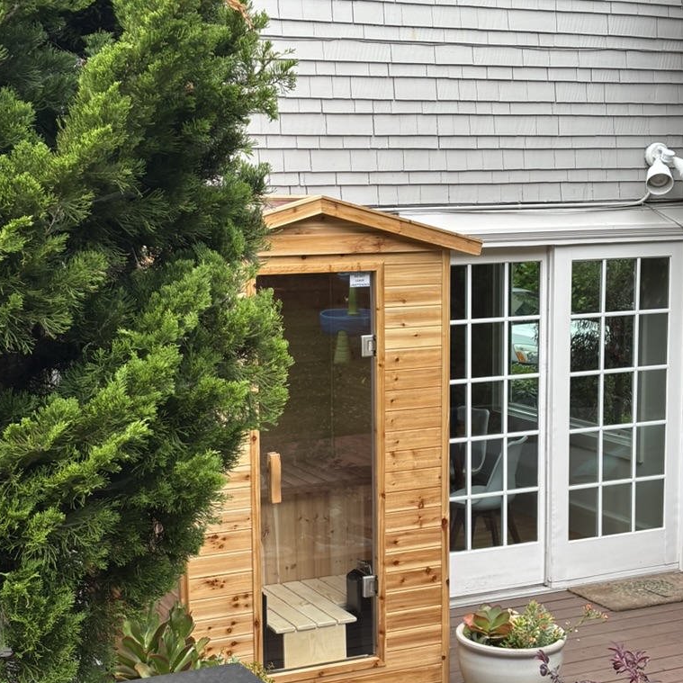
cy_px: 417
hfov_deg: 27.7
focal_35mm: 62
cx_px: 342
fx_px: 1384
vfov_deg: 27.6
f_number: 1.6
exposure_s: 1/550
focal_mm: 5.96
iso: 32
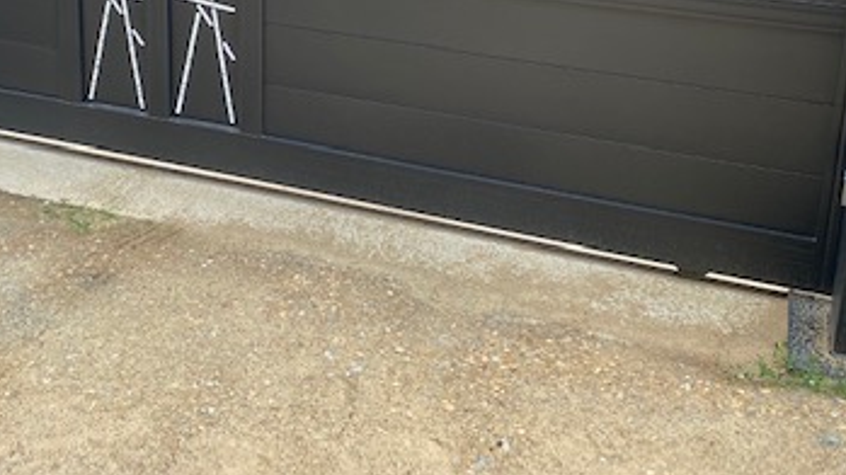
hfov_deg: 39.2
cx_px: 250
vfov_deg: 21.8
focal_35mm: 52
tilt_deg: -16.1
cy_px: -48
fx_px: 1166
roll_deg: -0.4
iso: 32
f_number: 1.8
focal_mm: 4.25
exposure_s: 1/757
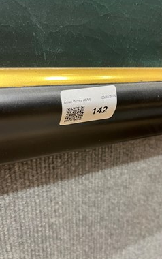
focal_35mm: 29
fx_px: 205
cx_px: 88
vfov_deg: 64.6
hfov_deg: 43.2
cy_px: 130
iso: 250
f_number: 1.6
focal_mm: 5.1
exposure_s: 1/60
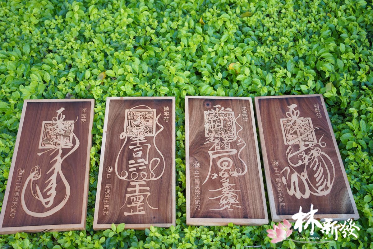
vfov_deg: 37.9
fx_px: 363
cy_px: 124
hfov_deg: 54.4
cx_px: 186
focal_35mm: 35
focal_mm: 35
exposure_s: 1/200
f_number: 4.5
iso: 500
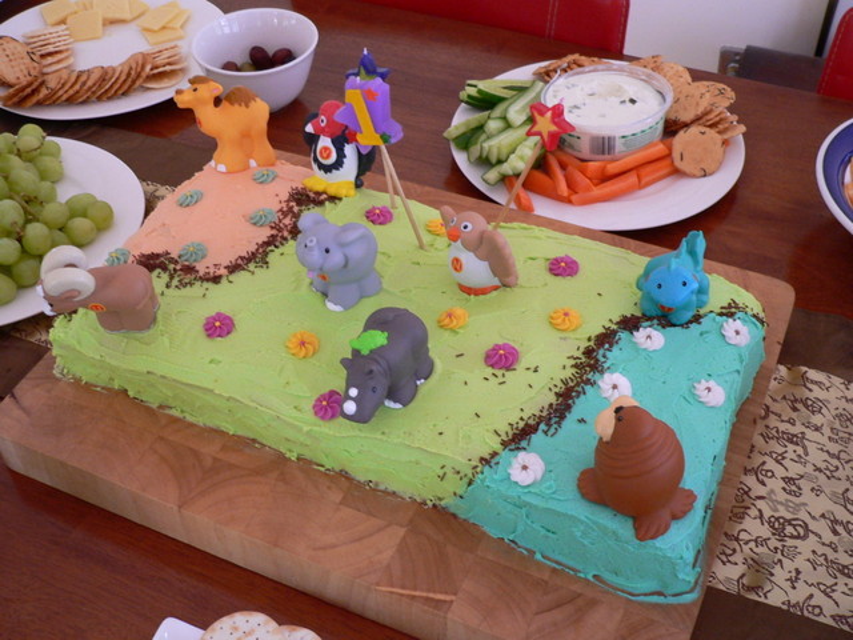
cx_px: 426
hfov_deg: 43.9
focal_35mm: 43
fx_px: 1060
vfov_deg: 33.6
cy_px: 320
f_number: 2.8
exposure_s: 1/15
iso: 200
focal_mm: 7.1
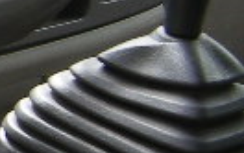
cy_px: -6
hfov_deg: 7.7
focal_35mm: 254
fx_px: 1692
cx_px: -318
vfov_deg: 5.2
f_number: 2.9
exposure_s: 1/68.5
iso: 64
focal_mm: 5.3
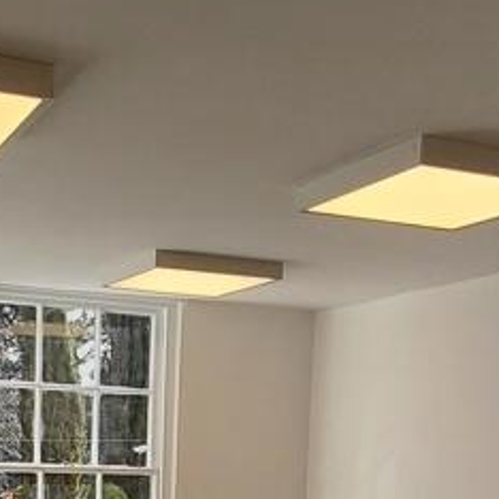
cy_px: 586
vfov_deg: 25.2
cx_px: 156
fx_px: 1011
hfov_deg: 27.5
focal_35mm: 62
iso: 40
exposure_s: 1/252
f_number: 2.2
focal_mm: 1.64
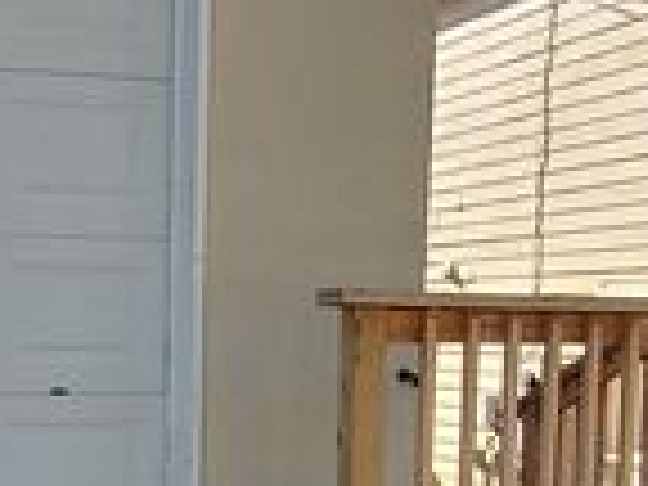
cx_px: 94
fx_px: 1217
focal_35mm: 65
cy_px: 488
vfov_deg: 21.8
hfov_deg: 28.9
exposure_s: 1/331
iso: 50
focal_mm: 1.75
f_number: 2.4
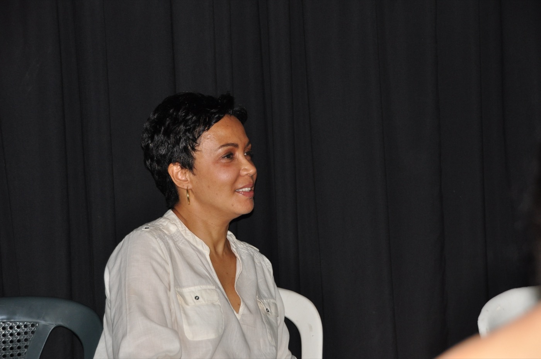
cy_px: 180
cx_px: 270
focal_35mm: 98
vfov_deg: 14.0
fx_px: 1463
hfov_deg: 20.9
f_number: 5
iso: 800
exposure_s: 1/60
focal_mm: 65
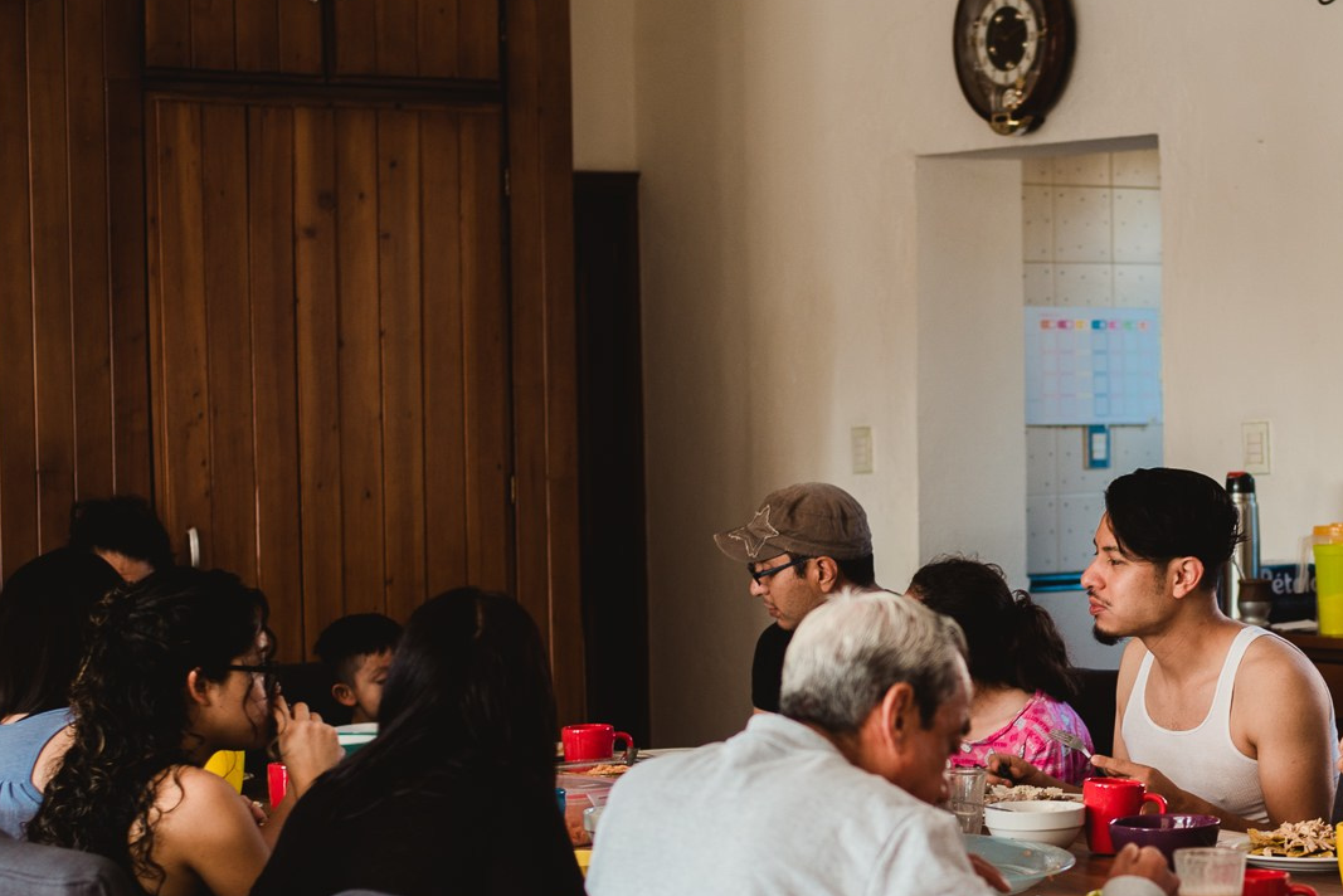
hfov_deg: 21.0
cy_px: 660
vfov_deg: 14.2
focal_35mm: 96
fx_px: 3582
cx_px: 1056
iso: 200
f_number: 2
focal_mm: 50
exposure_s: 1/125
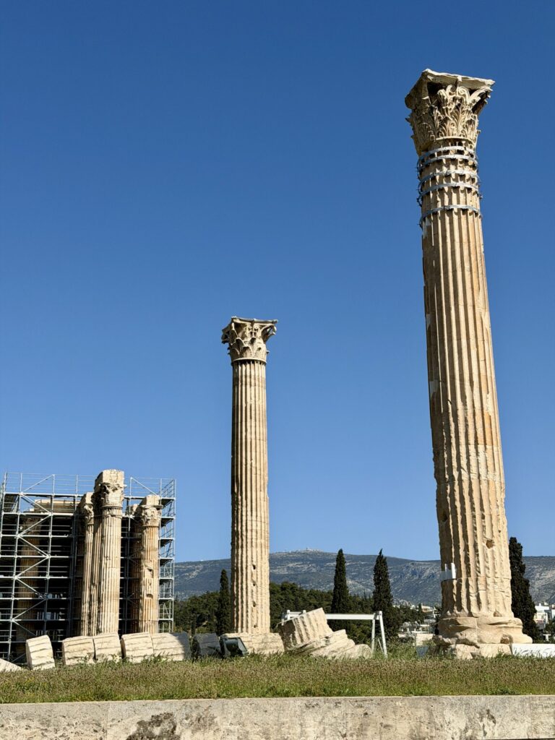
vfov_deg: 39.7
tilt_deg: +16.5
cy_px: 370
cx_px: 278
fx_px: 1026
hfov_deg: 30.3
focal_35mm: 48
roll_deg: +0.4
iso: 64
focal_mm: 6.76
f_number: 1.78
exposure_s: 1/7143
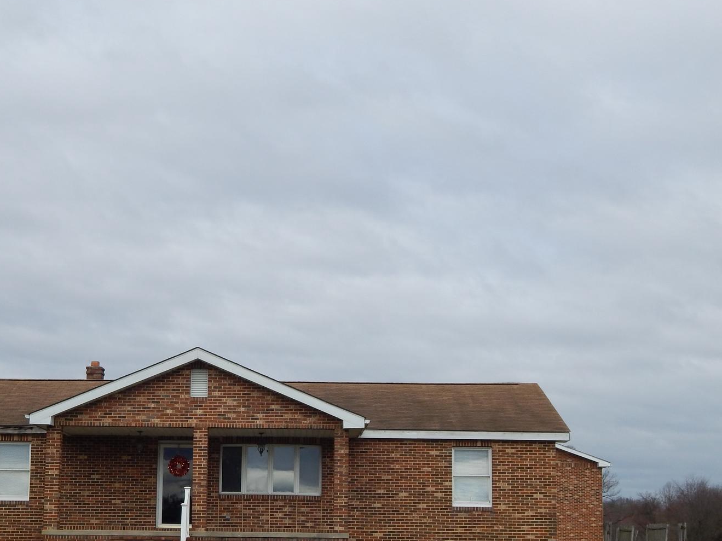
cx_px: 250
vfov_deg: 24.5
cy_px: 404
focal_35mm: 59
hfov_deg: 32.5
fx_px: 1230
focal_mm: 6.8
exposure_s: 1/1250
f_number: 3.4
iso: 125
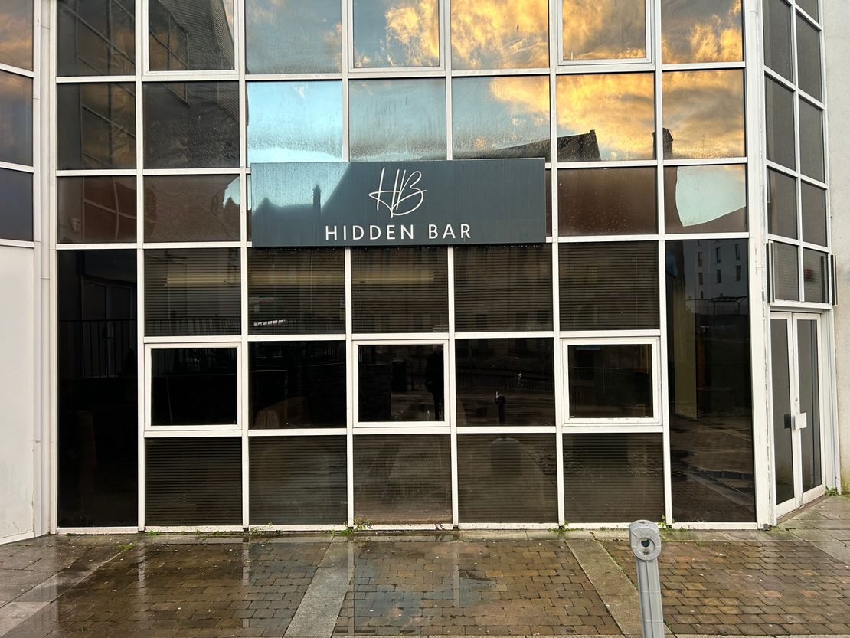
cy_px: 319
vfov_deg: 53.1
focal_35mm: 26
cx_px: 425
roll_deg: +0.5
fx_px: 639
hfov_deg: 67.3
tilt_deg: -0.3
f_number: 1.5
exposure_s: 1/121
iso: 125
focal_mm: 5.7
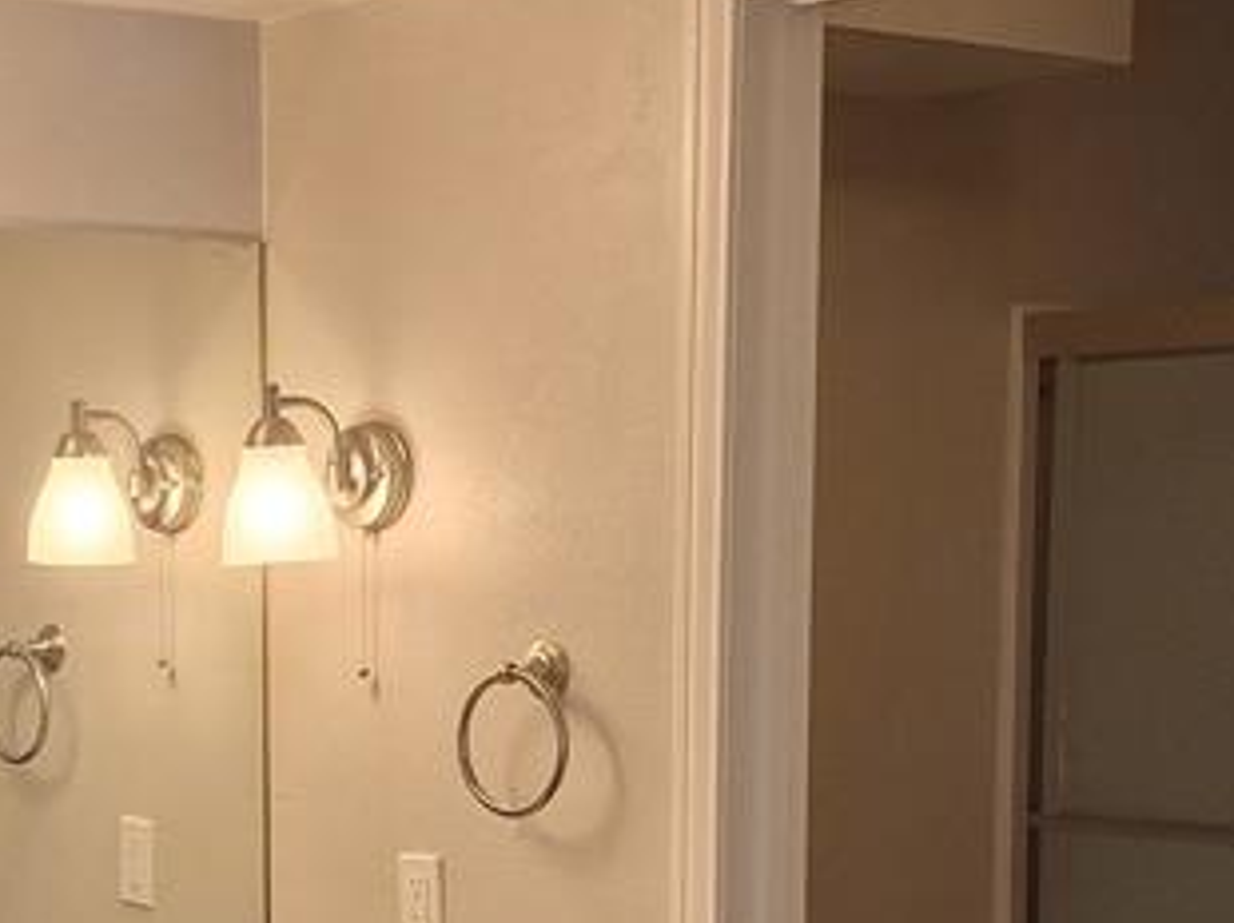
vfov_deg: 19.1
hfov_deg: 24.9
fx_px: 2707
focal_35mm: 76
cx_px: 115
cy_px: 784
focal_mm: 5.54
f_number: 1.8
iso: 40
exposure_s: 1/120
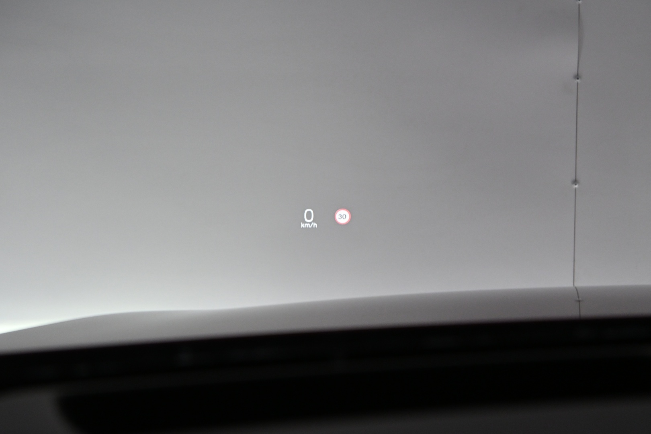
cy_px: 217
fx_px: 1356
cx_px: 326
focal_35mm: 75
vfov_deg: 18.2
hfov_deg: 27.0
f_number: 6.3
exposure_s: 1/125
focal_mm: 50
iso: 1250
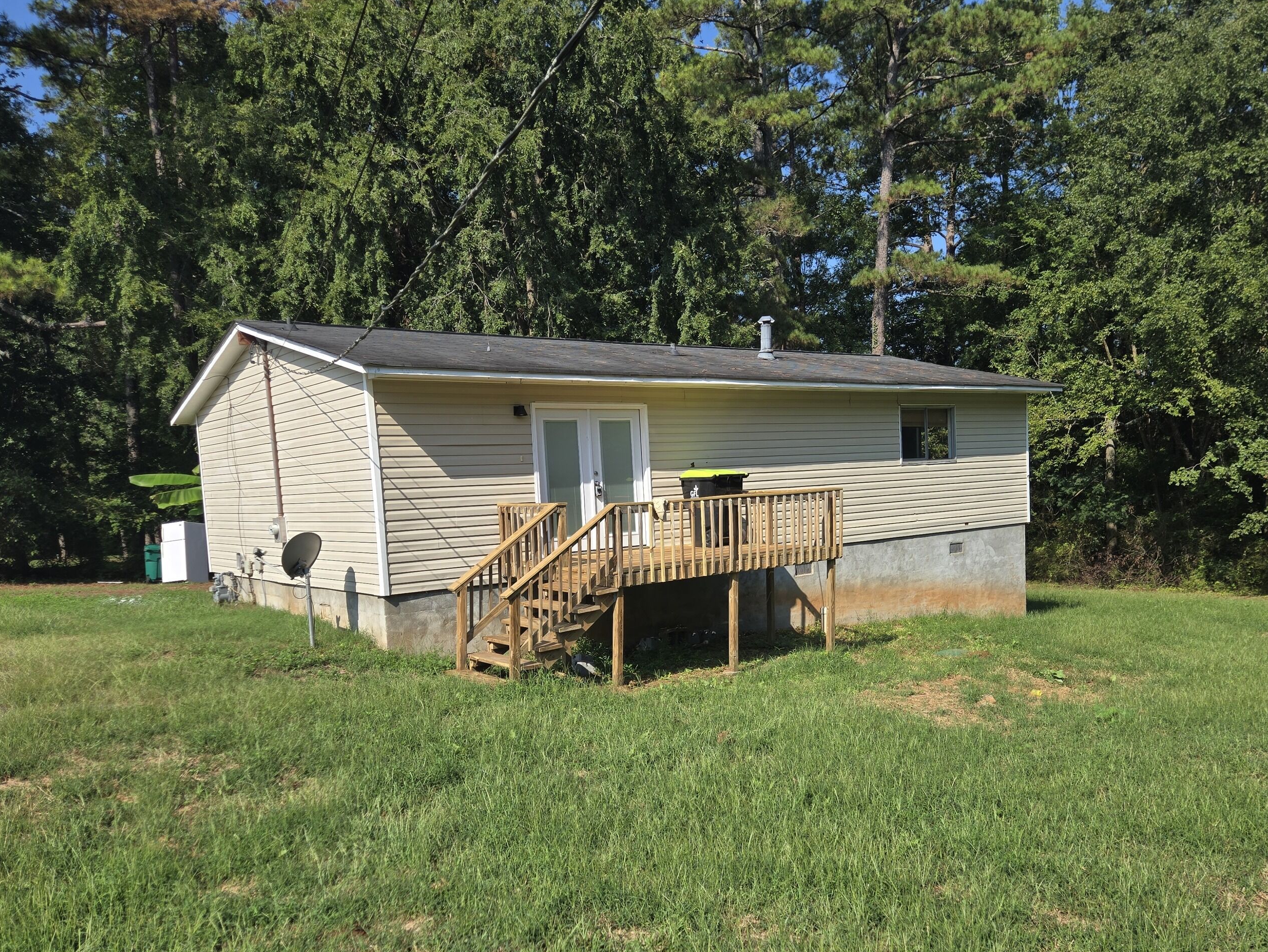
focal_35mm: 28
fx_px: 1026
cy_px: 578
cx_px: 699
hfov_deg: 63.3
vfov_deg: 49.4
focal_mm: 5.4
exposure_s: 1/1700
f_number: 1.8
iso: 25
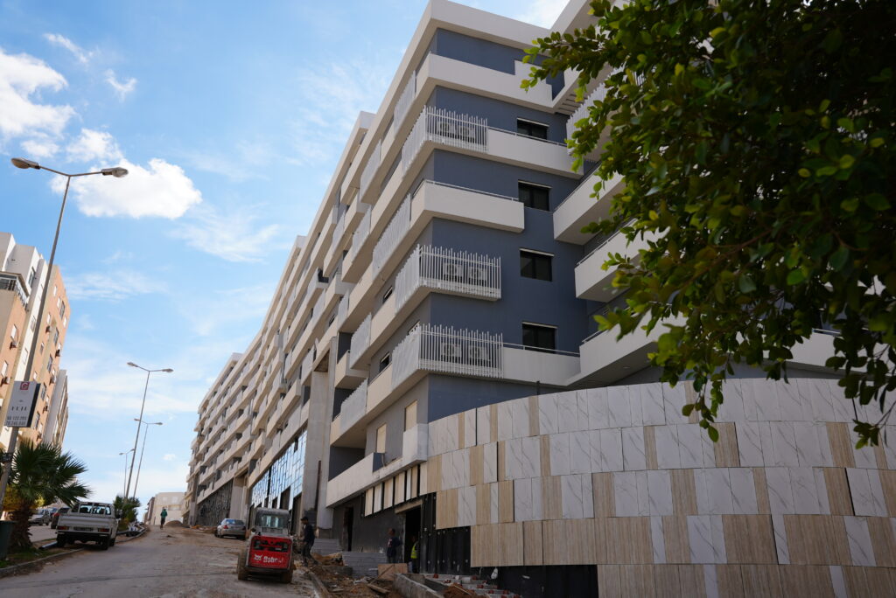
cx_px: 448
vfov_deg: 44.1
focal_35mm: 30
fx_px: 740
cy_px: 299
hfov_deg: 62.4
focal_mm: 29.7
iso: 80
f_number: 5
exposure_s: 1/500
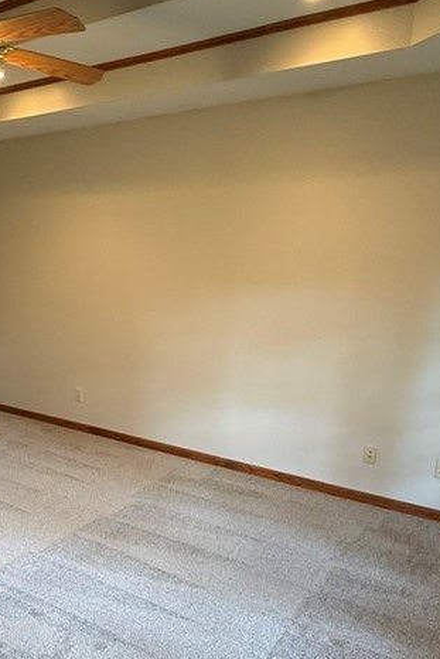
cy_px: 434
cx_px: 99
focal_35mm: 32
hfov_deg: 39.8
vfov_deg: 57.5
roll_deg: +0.2
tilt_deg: -18.2
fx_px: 586
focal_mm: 2.22
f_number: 2.2
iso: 400
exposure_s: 1/60
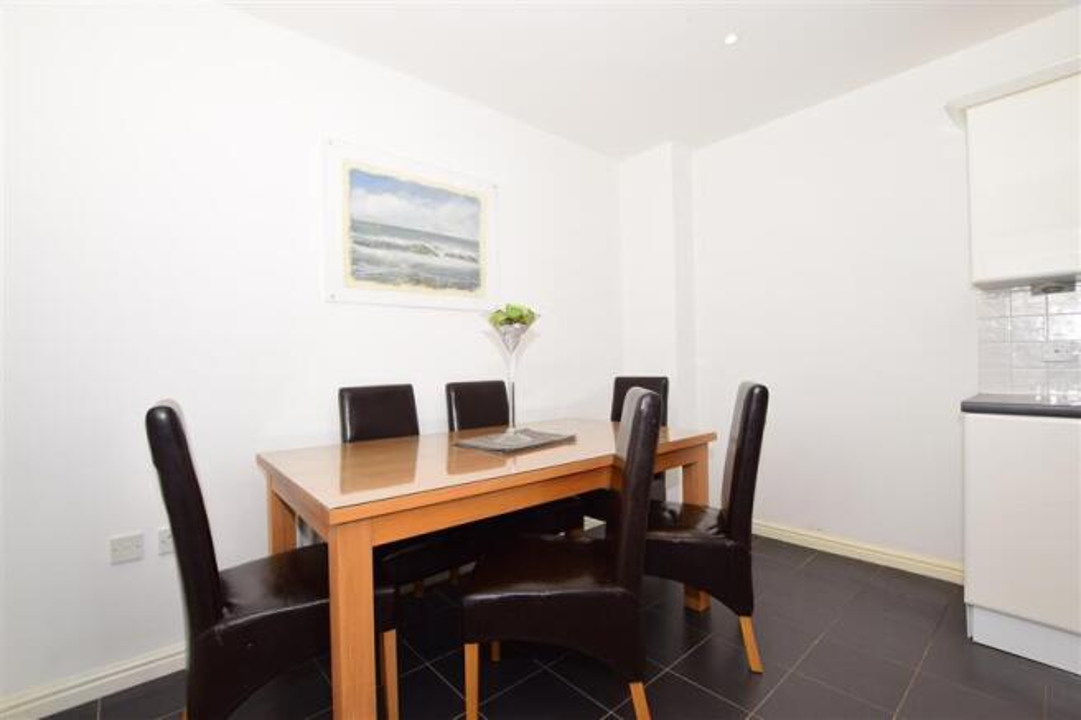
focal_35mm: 15
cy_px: 360
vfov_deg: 77.3
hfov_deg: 100.4
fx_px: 450
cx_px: 540
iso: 400
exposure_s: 1/60
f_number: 7.1
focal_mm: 10
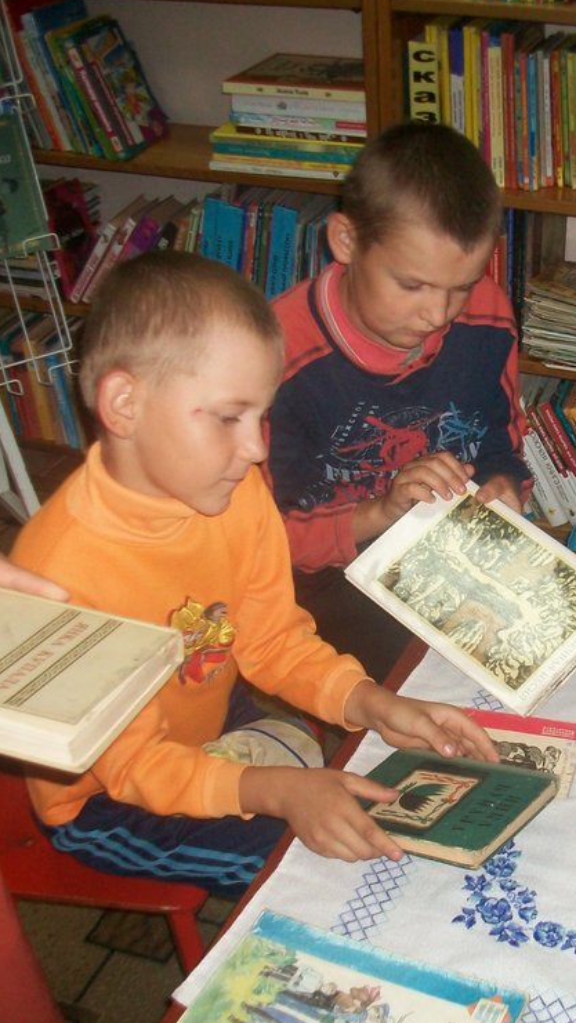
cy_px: 512
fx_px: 1357
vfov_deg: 41.3
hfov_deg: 23.1
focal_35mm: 50
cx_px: 555
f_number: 2.8
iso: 120
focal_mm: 5.7
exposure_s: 1/60
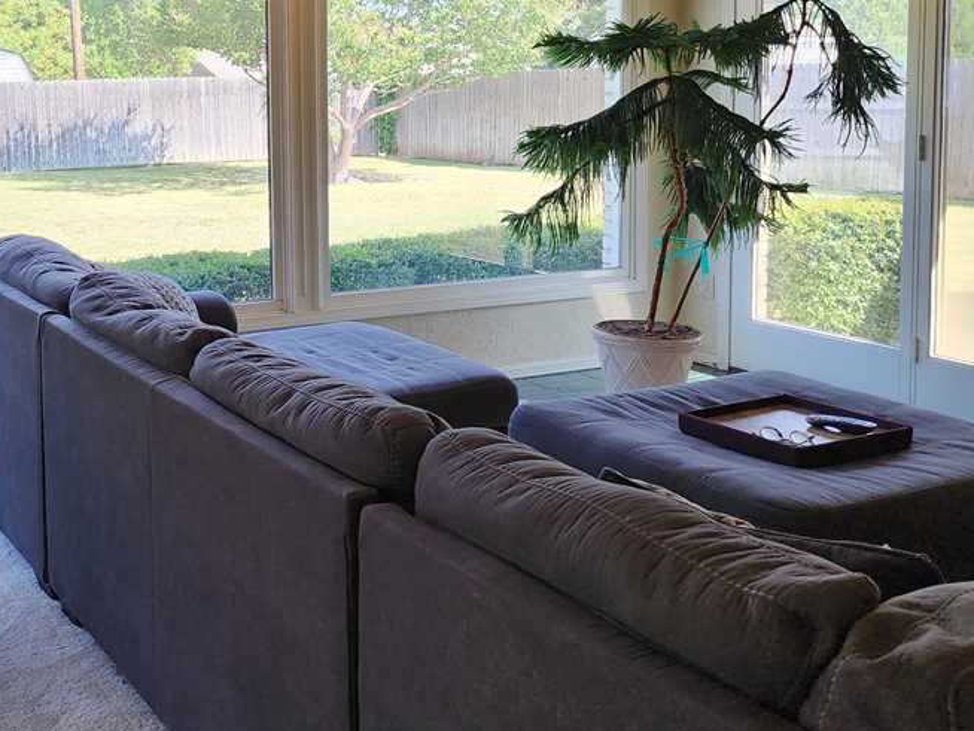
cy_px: 191
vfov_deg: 31.7
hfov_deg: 39.8
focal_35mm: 45
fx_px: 1267
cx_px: 152
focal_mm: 6.4
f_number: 1.8
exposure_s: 1/180
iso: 50
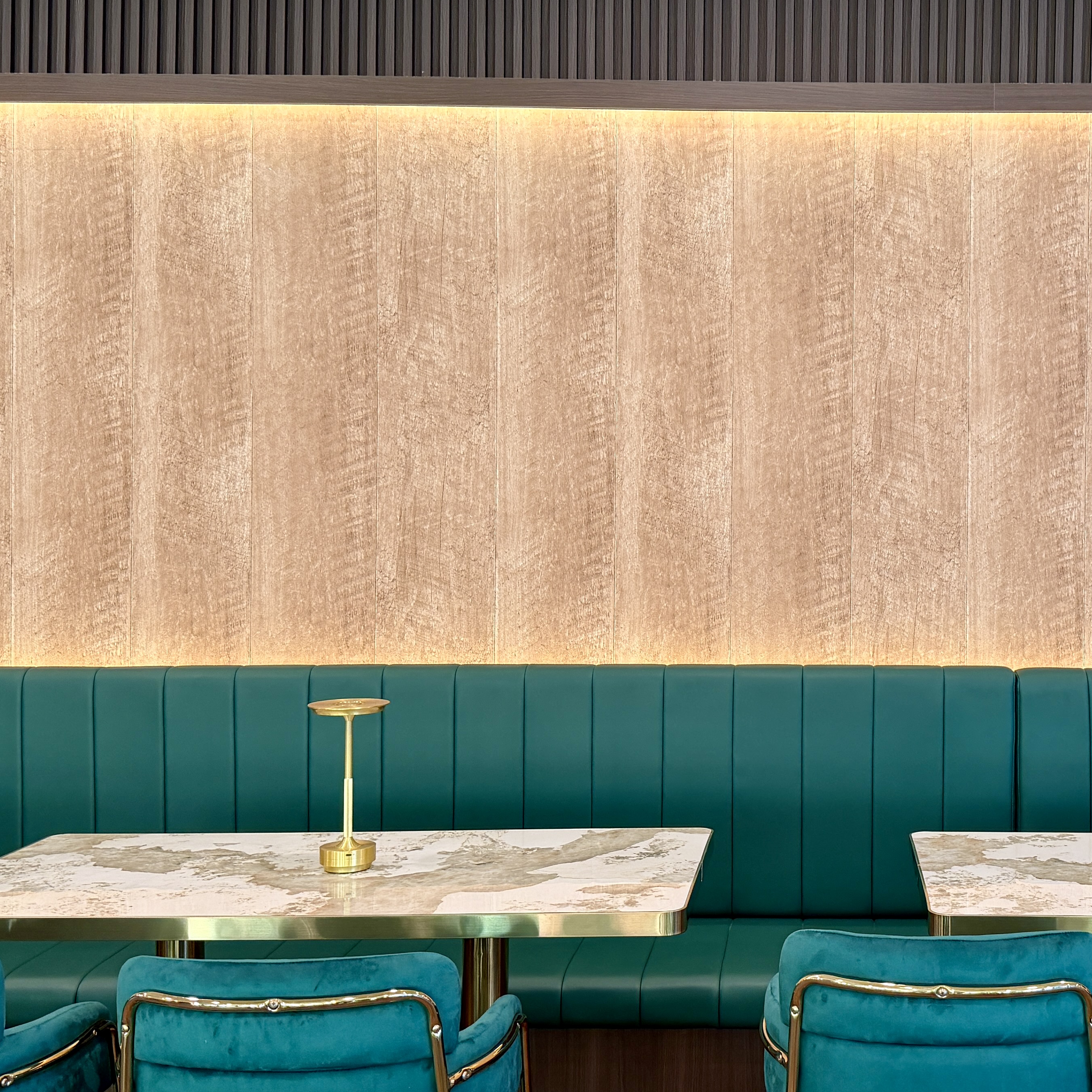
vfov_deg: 37.5
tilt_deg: -0.3
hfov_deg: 36.4
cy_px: 503
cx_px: 852
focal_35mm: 45
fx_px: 1606
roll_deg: -0.3
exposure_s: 1/50
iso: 200
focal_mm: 6.76
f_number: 1.78
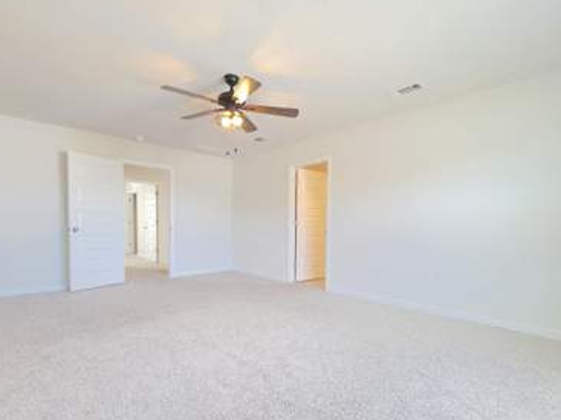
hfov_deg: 91.0
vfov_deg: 74.4
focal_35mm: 17
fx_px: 275
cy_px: 236
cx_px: 295
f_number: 1.9
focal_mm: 2.2
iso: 64
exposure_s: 1/30
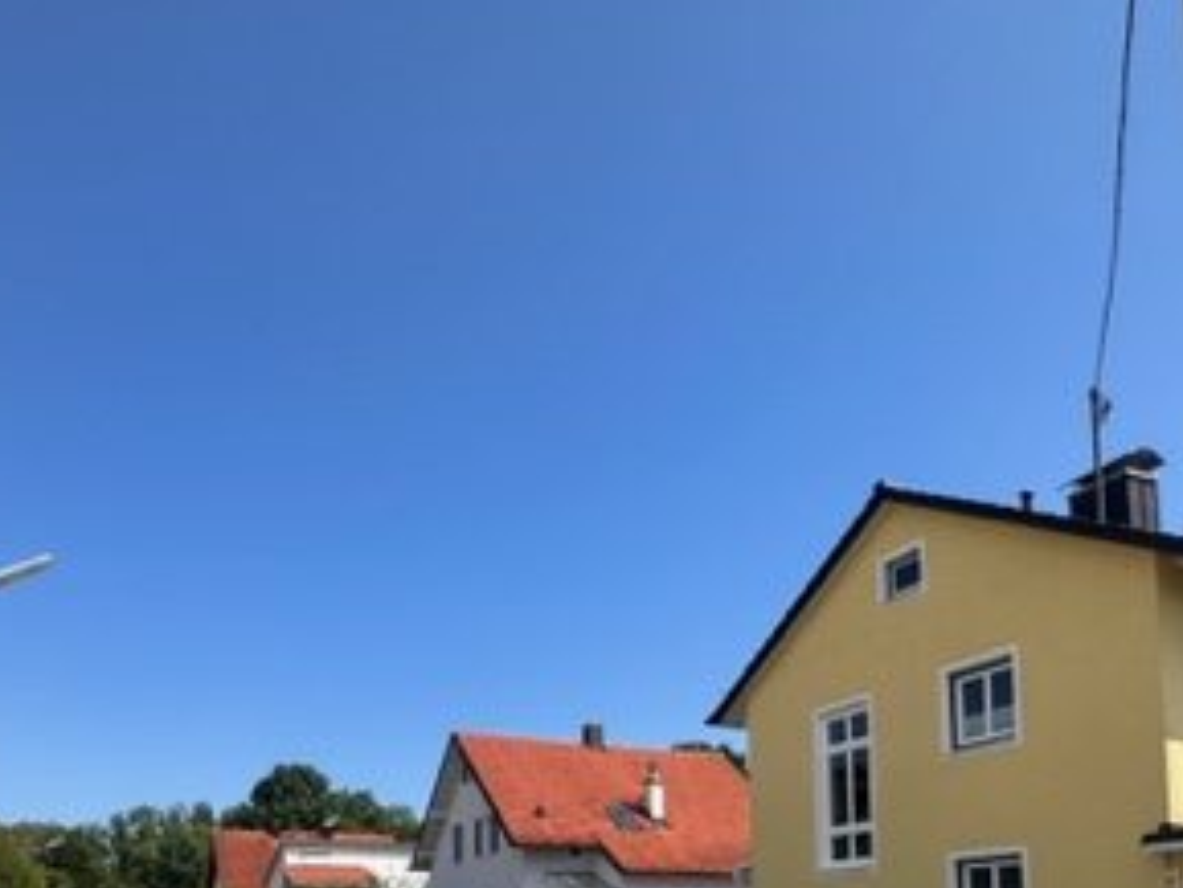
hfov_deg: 58.3
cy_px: 868
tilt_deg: +3.6
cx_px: 602
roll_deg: +0.7
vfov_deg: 40.4
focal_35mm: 31
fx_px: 1060
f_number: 2.2
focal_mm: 2.22
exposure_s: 1/1887
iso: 50
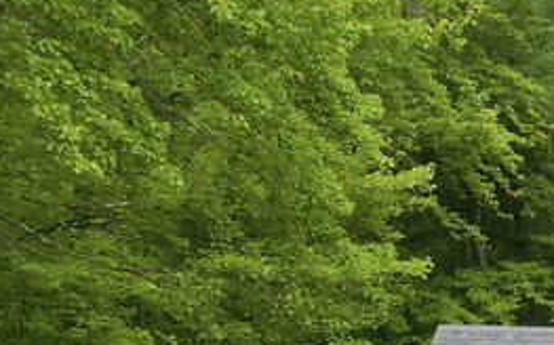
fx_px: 1494
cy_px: 440
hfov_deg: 16.6
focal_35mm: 99
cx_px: 1070
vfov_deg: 12.8
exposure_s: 1/2000
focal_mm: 6.7
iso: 120
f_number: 1.7
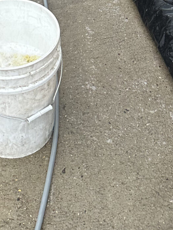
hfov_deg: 16.6
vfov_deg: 19.2
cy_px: -126
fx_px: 586
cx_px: 24
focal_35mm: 88
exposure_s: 1/1304
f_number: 1.78
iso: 80
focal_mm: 6.86
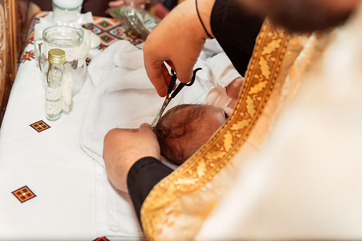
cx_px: 181
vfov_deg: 27.0
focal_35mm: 50
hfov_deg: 39.6
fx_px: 502
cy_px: 120
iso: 2500
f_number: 3.5
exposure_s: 1/250
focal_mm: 50
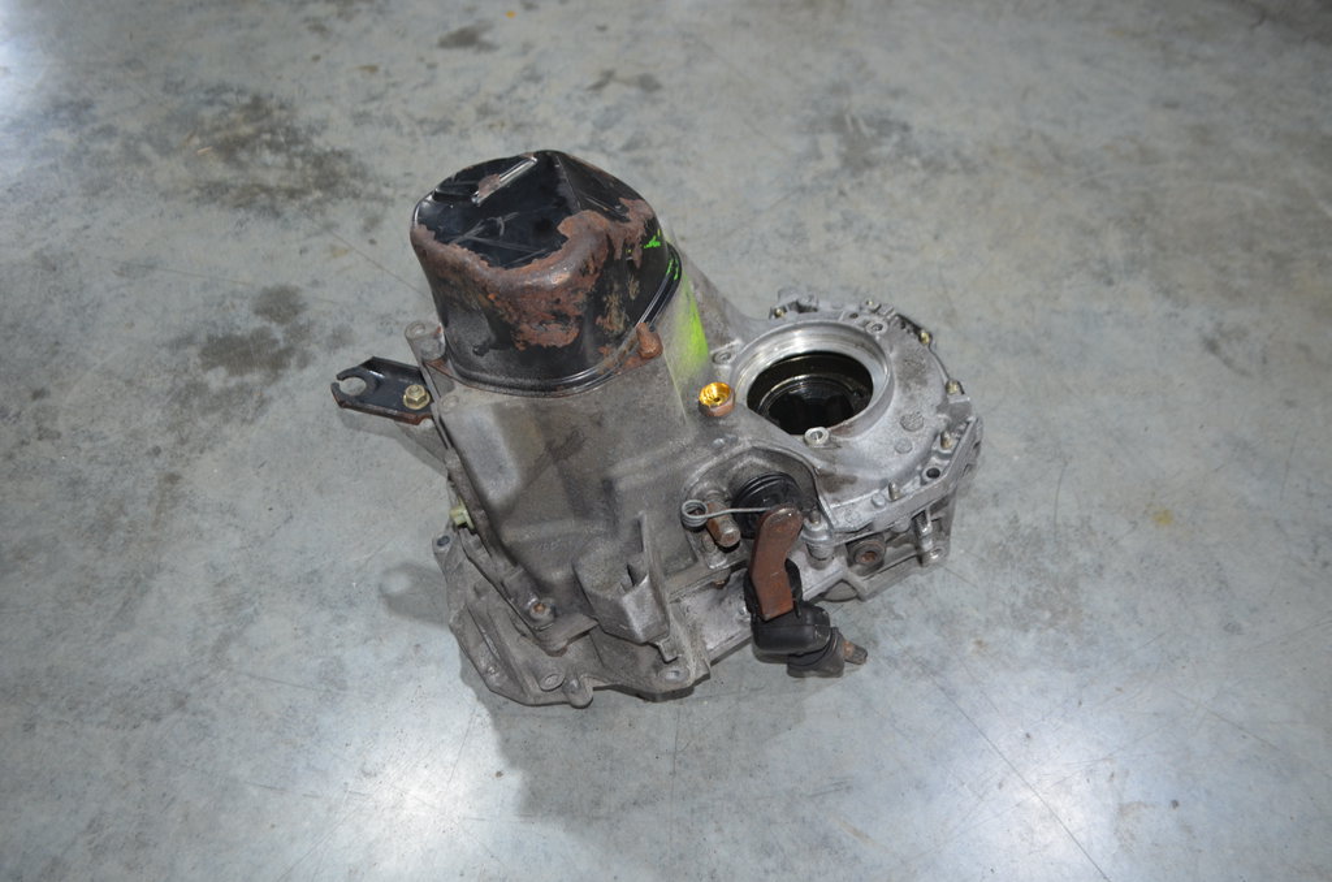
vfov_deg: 43.4
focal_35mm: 30
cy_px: 441
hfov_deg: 62.0
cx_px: 666
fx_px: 1108
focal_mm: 20
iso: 640
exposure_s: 1/60
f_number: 3.8
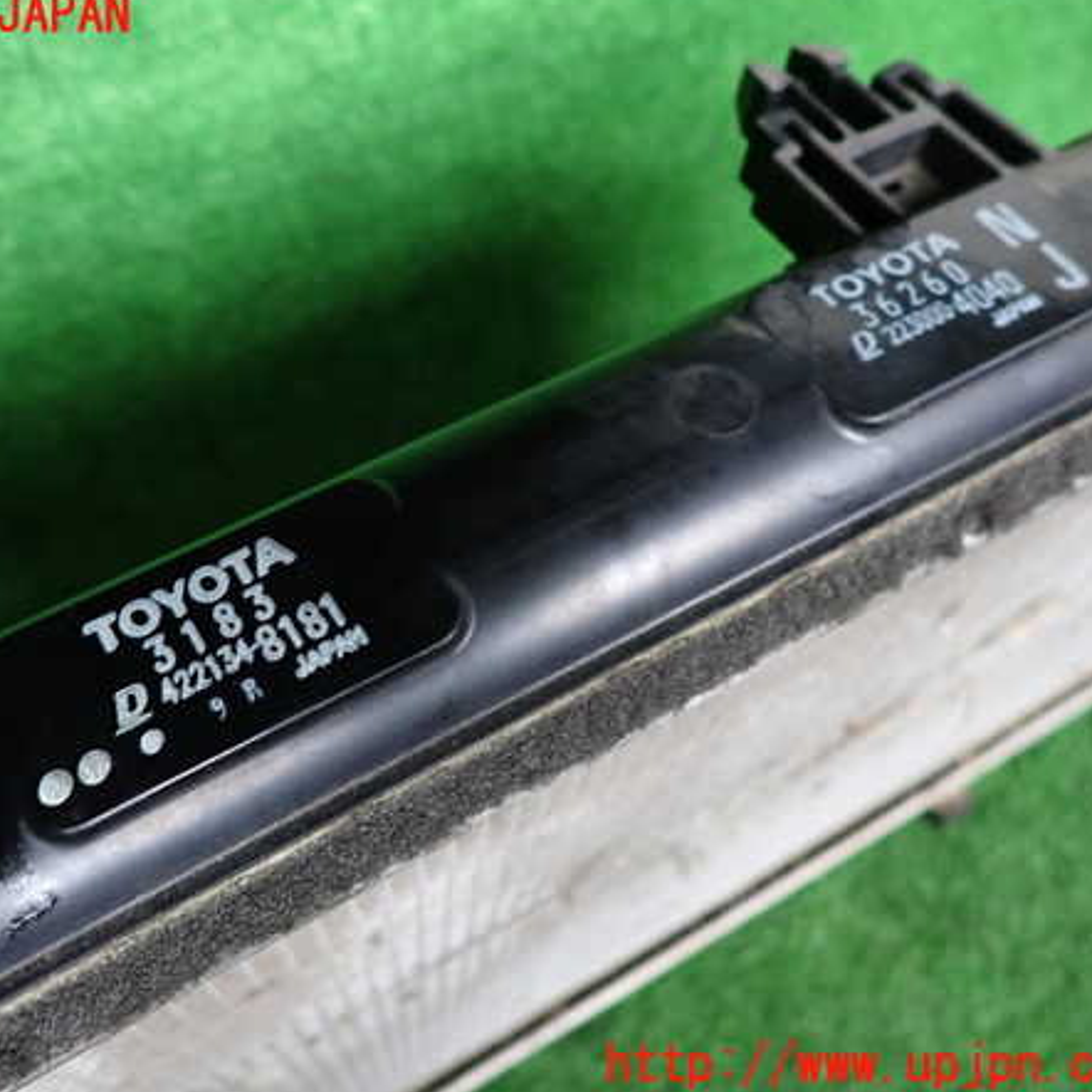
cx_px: 422
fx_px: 1071
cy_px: 541
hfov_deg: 53.6
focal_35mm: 30
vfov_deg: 54.0
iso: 200
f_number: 2
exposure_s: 1/30
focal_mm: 4.5
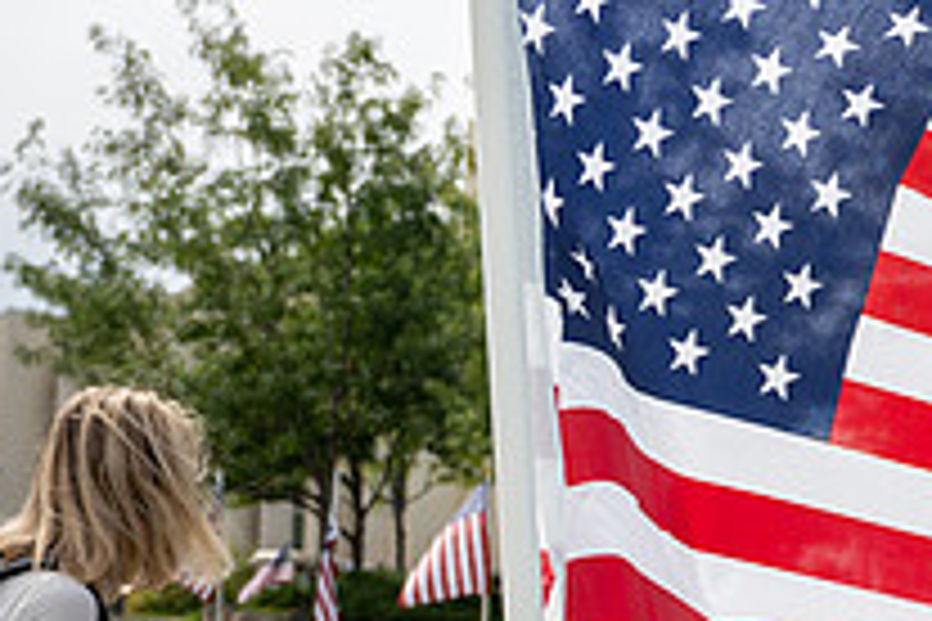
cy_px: 439
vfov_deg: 19.4
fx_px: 1812
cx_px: 815
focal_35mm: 70
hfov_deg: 27.9
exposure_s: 1/640
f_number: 4
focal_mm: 25
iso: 80
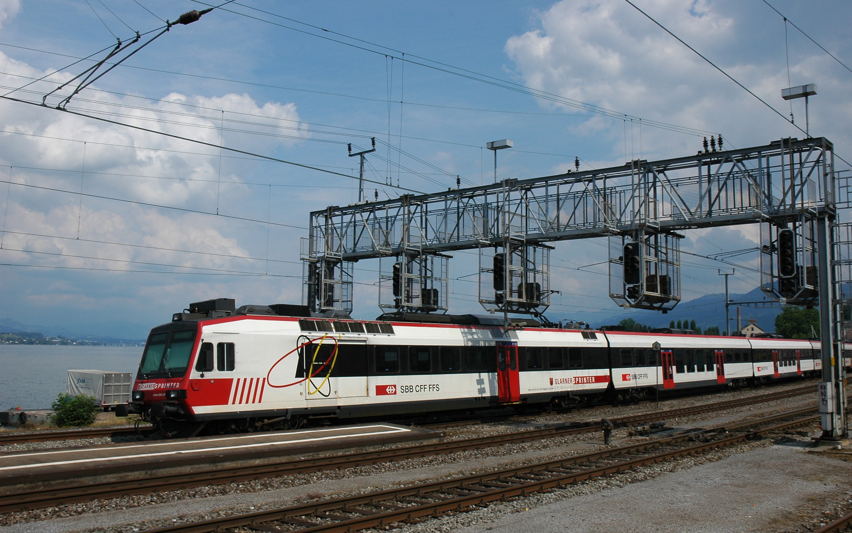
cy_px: 258
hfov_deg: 52.8
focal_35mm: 37
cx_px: 429
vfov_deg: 34.4
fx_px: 859
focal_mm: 24
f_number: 11
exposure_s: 1/500
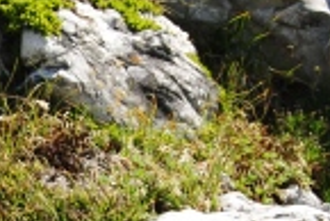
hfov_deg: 7.2
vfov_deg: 4.9
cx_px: -61
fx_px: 2588
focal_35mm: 282
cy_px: 239
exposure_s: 1/100
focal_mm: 34
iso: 100
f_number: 7.1
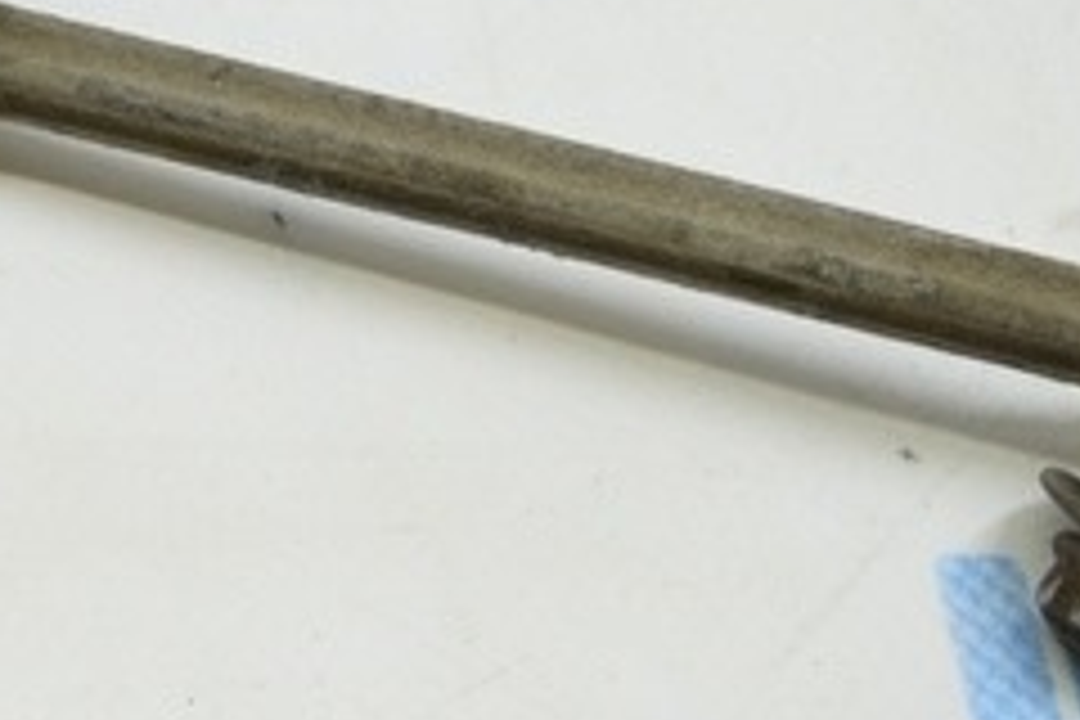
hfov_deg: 14.8
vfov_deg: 10.7
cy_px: 164
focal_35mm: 128
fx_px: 3840
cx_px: -598
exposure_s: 1/60
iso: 400
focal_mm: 20
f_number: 3.8
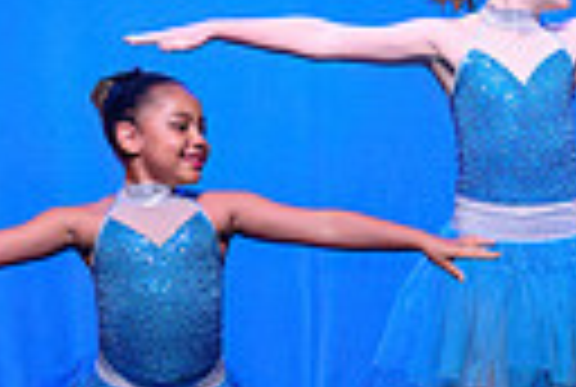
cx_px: 274
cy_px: 239
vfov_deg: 2.5
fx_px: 8933
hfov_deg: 3.7
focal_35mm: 557
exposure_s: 1/400
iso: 1600
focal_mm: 98
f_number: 3.2
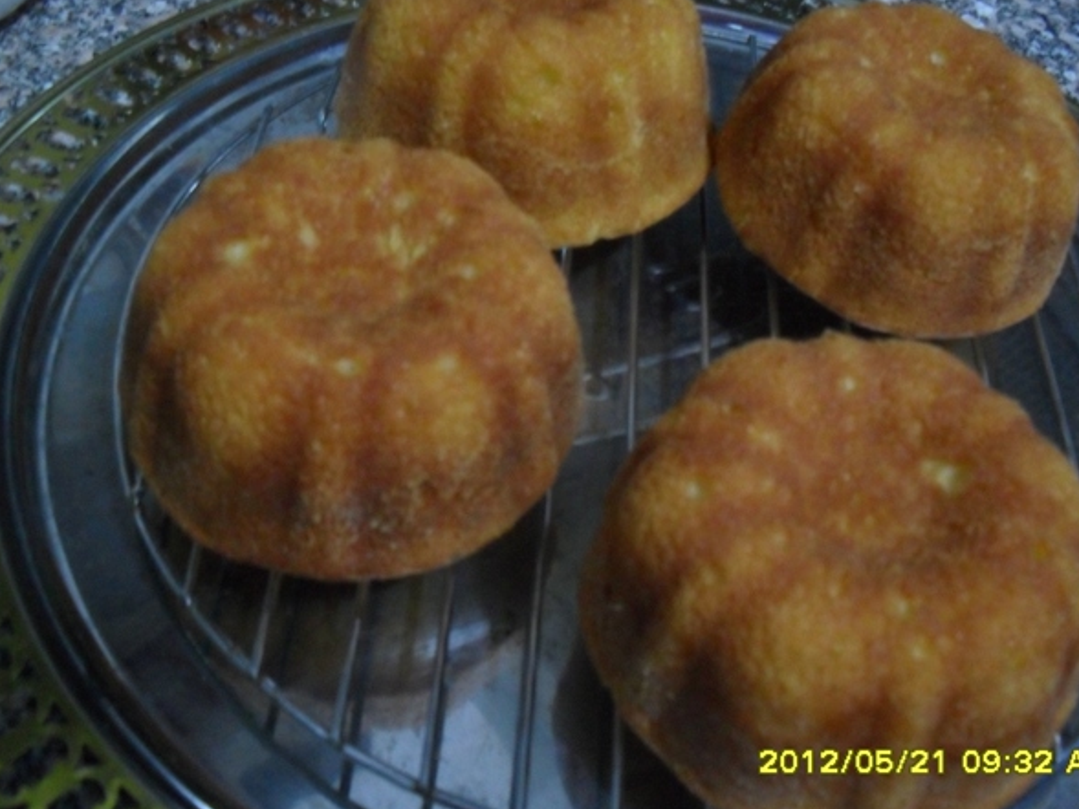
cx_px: 572
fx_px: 1185
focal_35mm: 38
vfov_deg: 37.7
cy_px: 406
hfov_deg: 48.9
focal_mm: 6.3
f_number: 3.2
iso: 400
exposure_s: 1/8
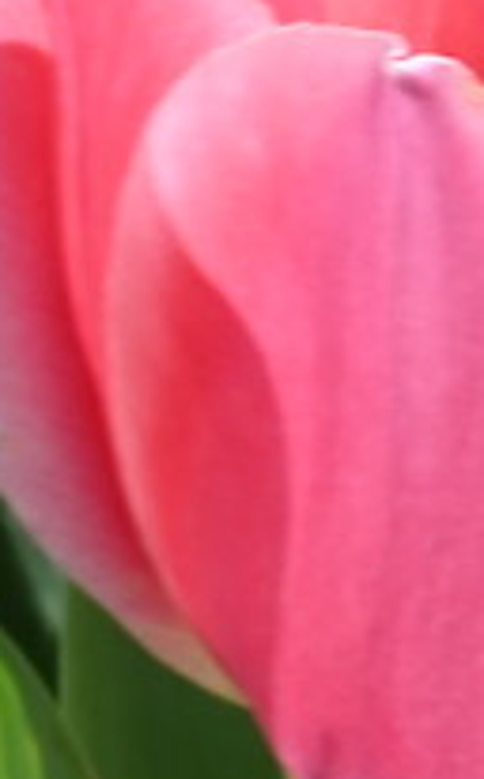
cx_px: 1883
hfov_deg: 3.5
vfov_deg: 5.9
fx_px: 7460
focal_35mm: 352
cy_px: -166
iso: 140
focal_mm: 37
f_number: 16
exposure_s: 1/60
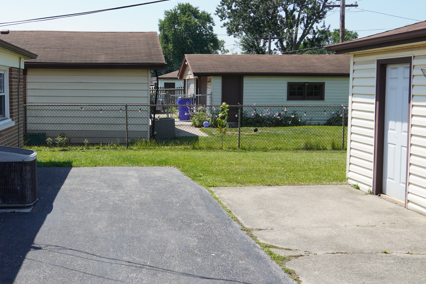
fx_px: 473
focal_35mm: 40
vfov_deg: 33.3
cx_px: 123
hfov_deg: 47.2
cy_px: 119
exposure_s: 1/125
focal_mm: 18
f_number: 9
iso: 100
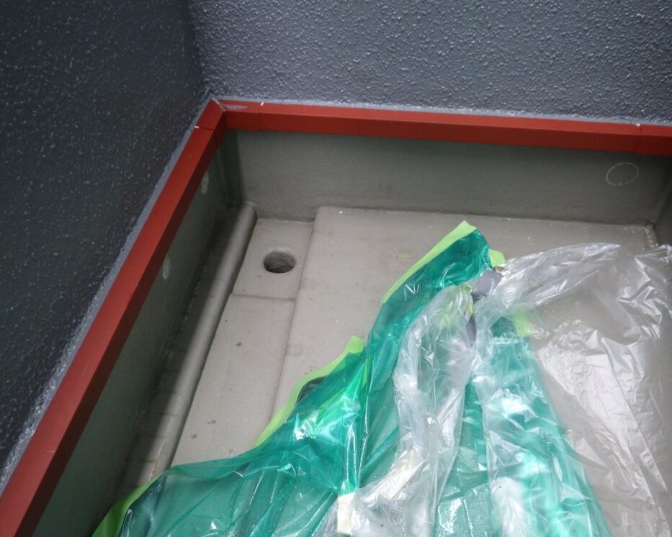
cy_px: 263
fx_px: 597
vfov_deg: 48.5
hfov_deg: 58.7
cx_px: 357
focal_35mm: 30
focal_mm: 5
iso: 125
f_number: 3.5
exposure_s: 1/60
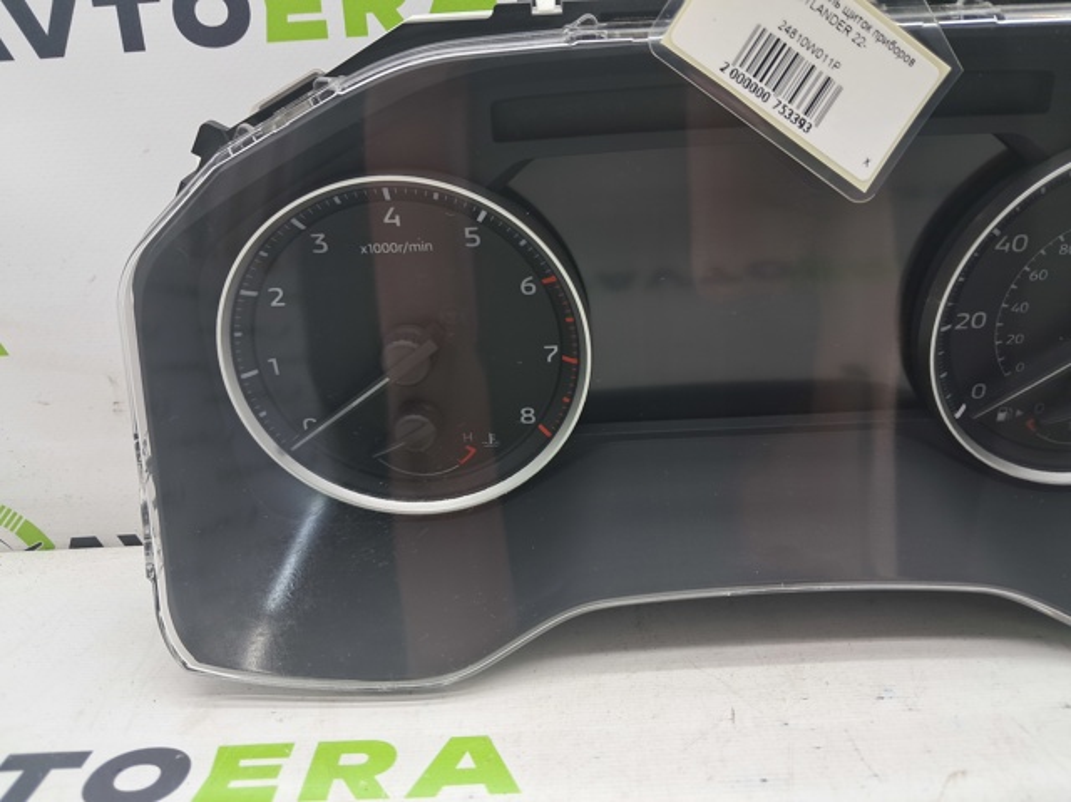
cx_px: 536
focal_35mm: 27
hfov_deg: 65.4
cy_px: 401
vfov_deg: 51.3
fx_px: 835
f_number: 1.8
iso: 50
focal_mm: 4
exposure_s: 1/50
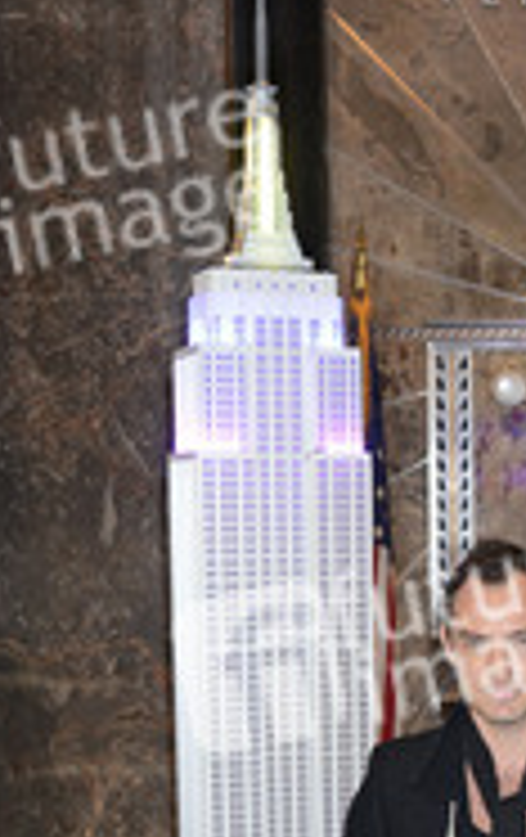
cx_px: 537
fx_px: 1598
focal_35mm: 70
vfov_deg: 27.3
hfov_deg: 18.2
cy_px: 873
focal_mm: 32
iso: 1600
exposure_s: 1/250
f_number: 4.5
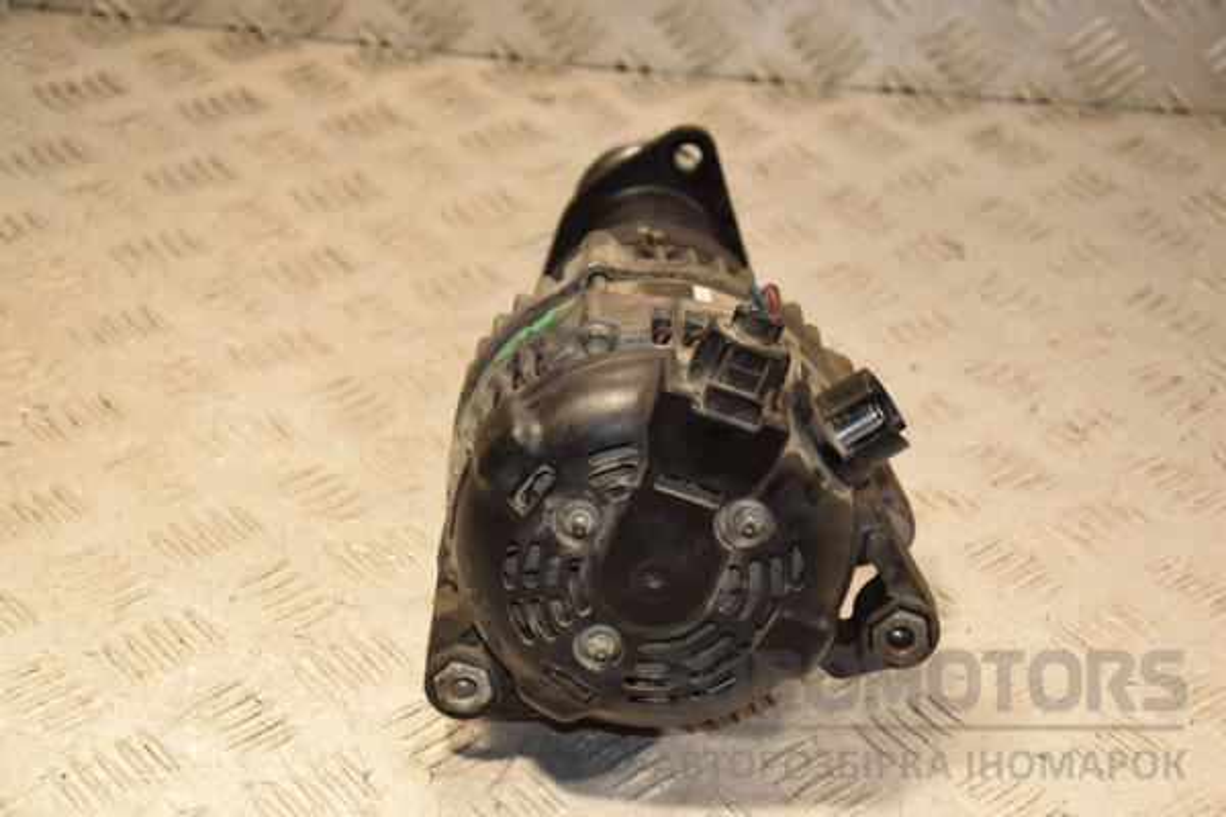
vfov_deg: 17.5
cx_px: 613
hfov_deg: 26.0
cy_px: 408
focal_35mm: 78
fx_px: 2656
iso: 800
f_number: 5.6
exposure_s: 1/200
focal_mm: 52
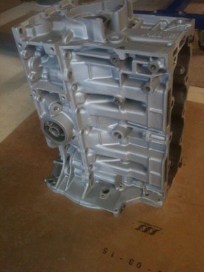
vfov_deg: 52.6
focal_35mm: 35
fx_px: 275
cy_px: 136
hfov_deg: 40.7
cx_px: 102
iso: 320
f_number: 2.8
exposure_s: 1/17
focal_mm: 3.85
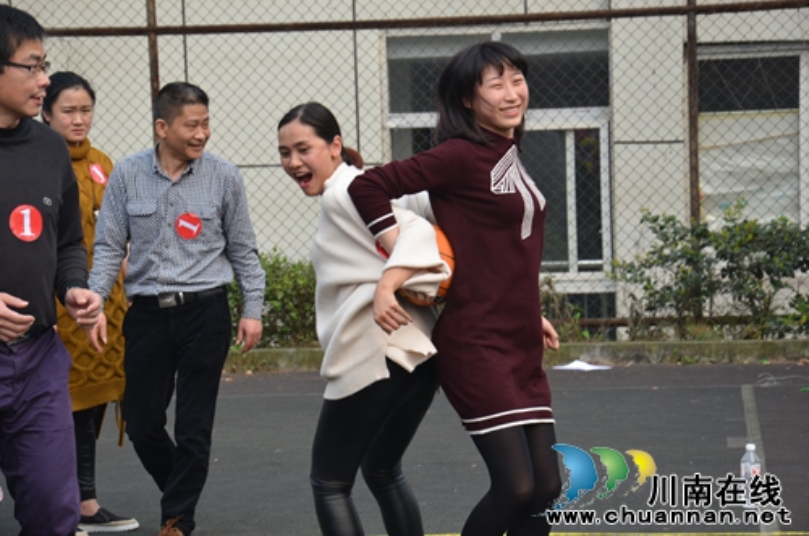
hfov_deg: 15.2
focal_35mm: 135
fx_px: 3027
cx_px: 404
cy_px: 268
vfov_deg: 10.1
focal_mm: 90
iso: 200
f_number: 7.1
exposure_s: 1/200
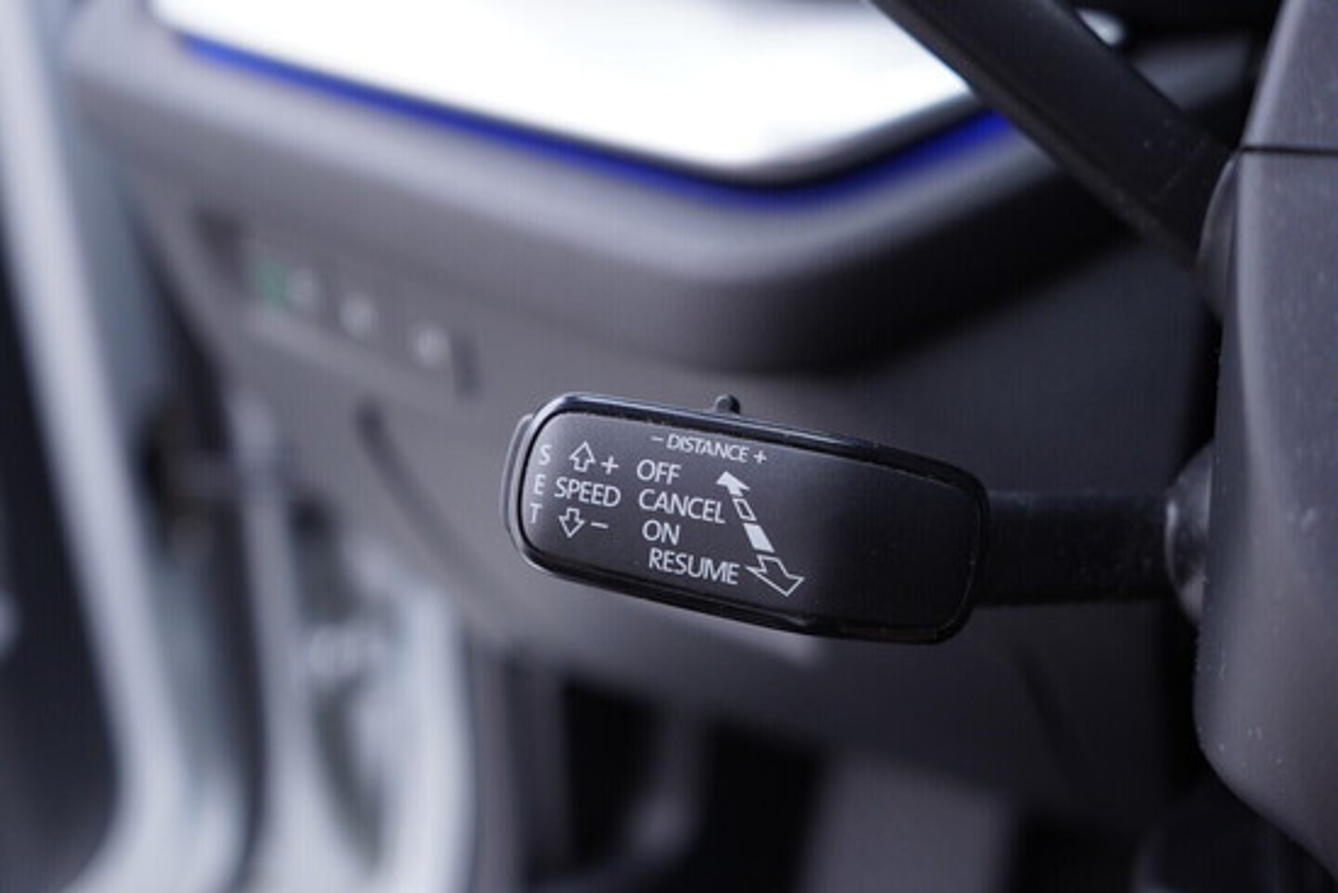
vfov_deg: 36.9
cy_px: 446
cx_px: 669
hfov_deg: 53.1
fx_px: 1338
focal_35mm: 36
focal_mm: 24
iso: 250
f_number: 2.8
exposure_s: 1/40
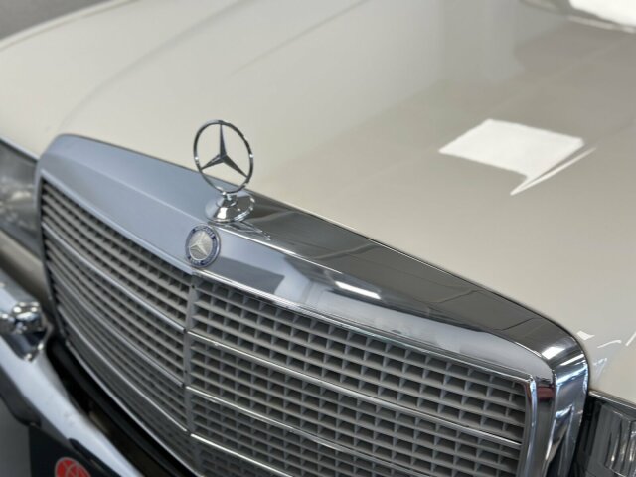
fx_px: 882
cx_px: 318
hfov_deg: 39.7
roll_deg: -1.7
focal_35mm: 48
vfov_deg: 30.3
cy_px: 238
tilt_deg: -26.1
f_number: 1.78
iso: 100
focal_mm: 6.86
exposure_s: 1/121
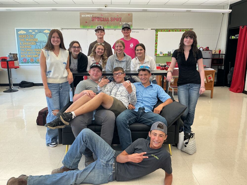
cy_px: 92
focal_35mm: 29
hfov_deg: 61.7
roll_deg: -0.4
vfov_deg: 48.2
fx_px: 207
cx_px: 124
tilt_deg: -12.0
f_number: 1.8
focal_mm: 3
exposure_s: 1/60
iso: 64
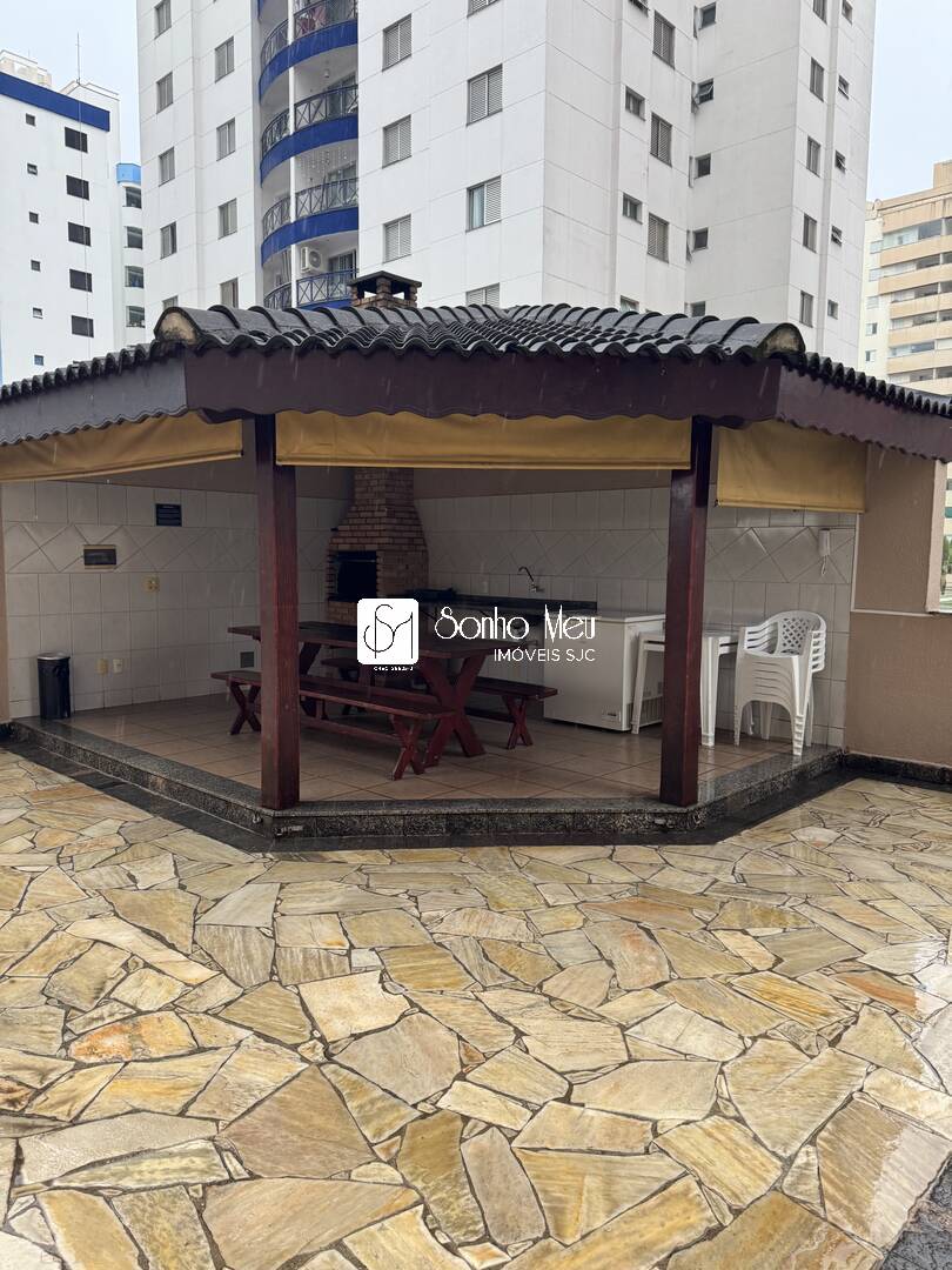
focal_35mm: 24
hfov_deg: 56.8
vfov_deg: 71.6
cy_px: 635
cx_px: 476
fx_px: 880
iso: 160
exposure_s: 1/121
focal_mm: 6.76
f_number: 1.78
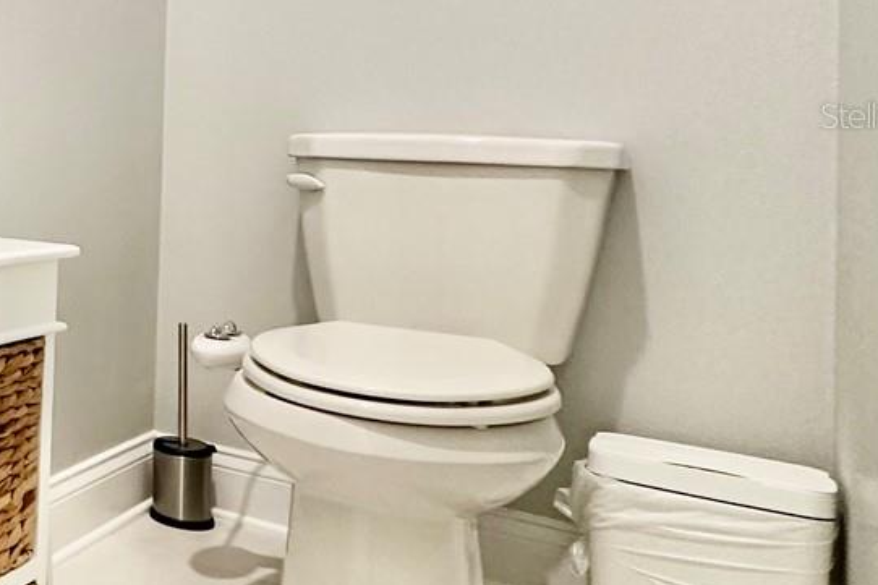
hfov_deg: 31.8
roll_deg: -2.4
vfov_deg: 30.4
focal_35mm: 43
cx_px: -322
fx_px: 1048
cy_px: 115
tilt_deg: +1.5
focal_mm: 2.22
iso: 320
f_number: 2.2
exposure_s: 1/60
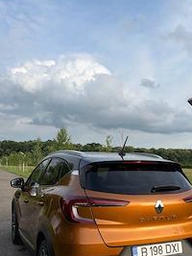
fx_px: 289
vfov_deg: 47.2
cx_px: 130
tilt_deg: -0.2
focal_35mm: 39
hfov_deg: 36.4
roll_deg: -1.3
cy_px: 167
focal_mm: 5.96
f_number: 1.6
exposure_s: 1/1799
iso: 50
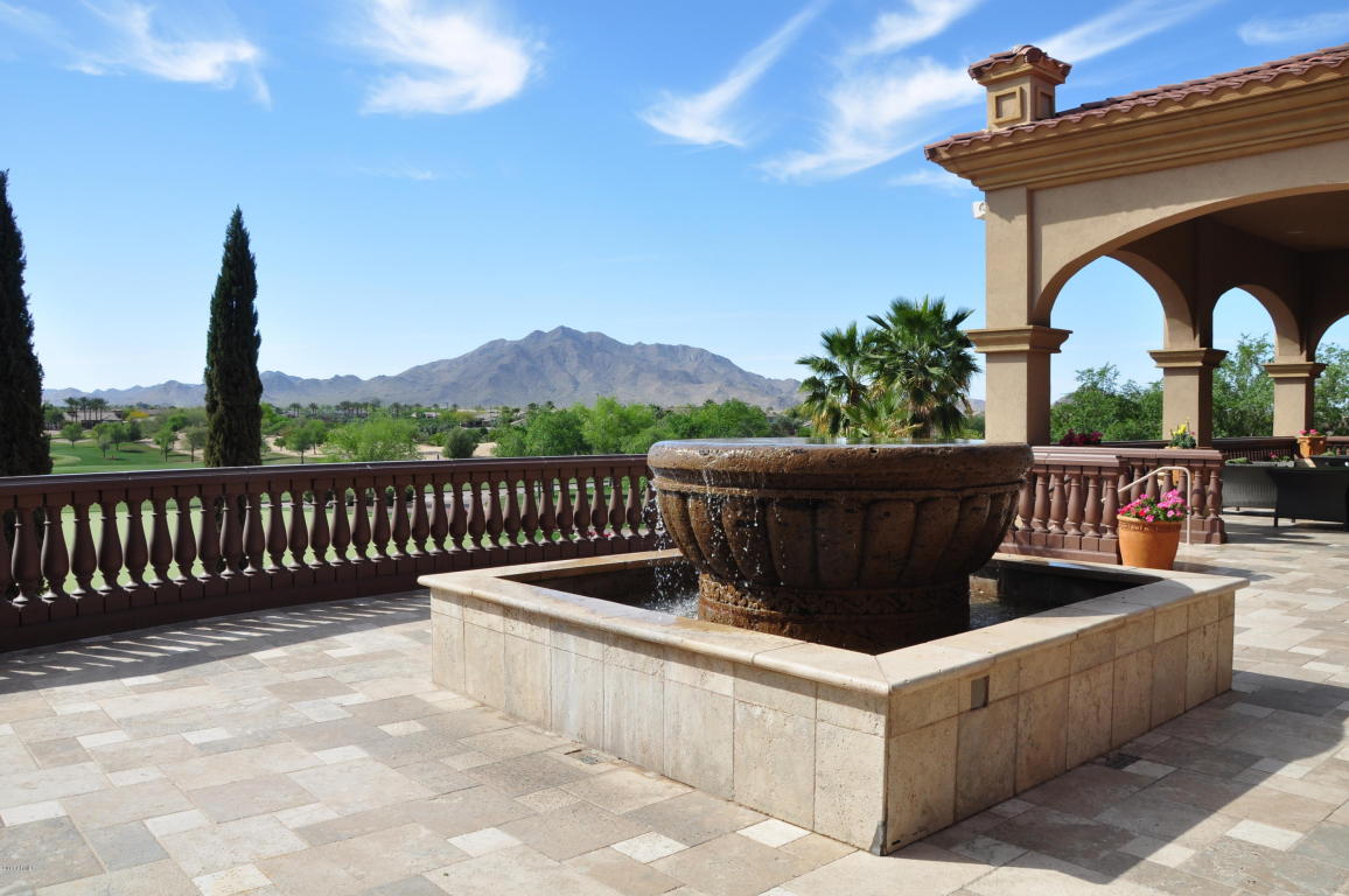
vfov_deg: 47.8
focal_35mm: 27
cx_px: 674
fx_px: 1011
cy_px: 448
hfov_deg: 67.4
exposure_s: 1/320
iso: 200
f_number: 9
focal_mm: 18
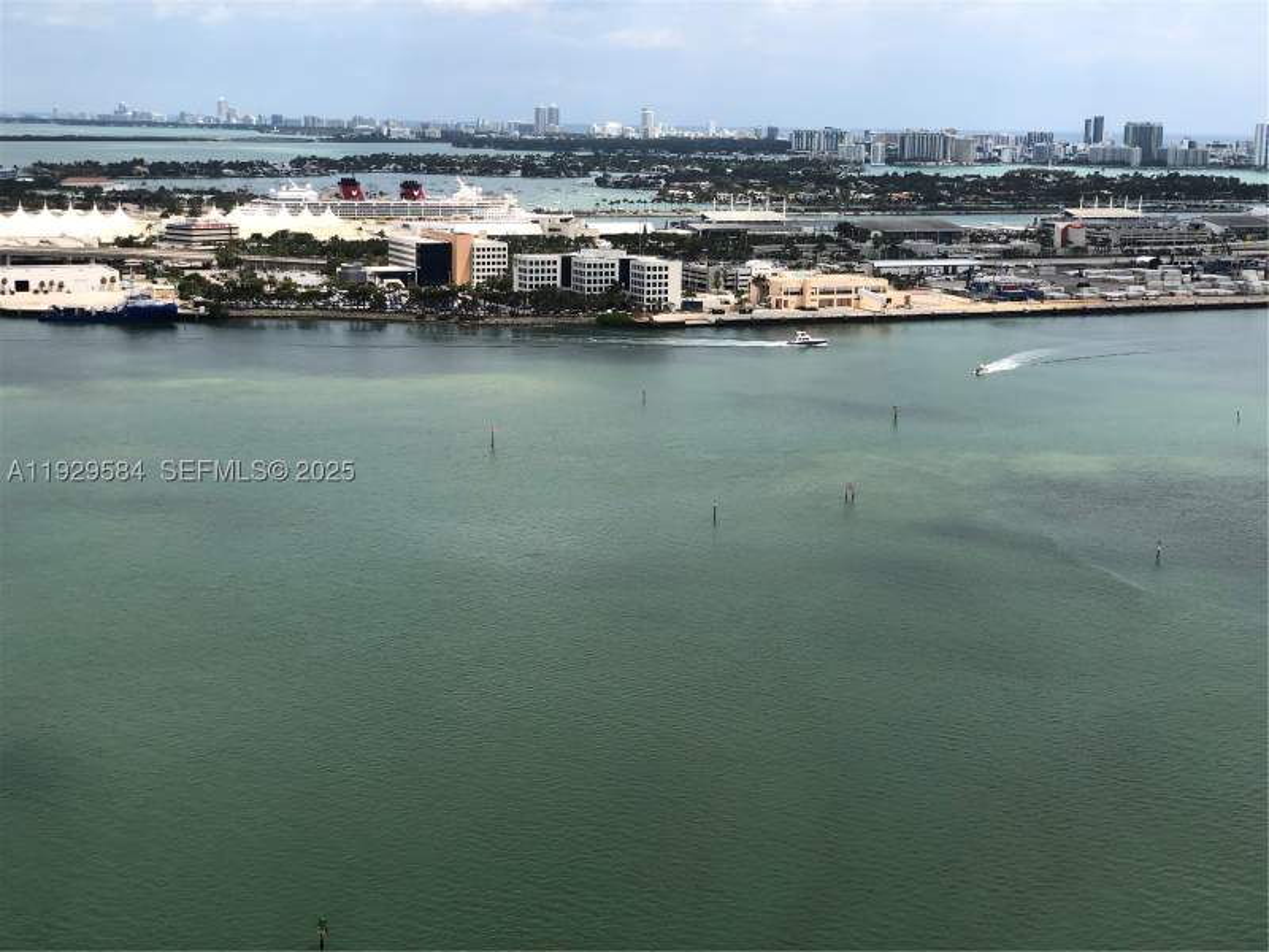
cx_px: 634
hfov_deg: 36.8
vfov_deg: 28.0
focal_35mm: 52
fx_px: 1906
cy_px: 476
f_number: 2.4
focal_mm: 6
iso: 16
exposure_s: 1/1312
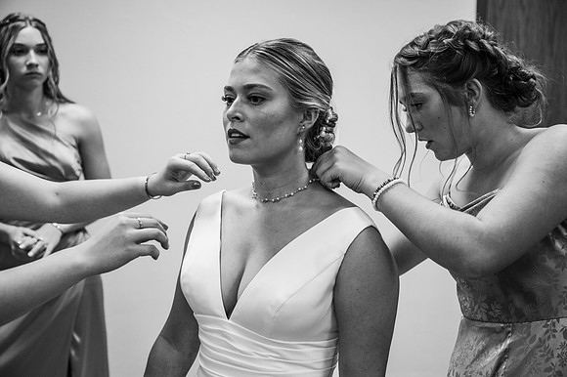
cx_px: 284
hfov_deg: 45.5
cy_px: 188
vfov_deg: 31.2
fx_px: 677
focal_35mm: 43
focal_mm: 43
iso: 2000
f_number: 3.2
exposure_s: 1/320
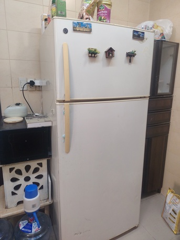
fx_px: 166
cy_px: 120
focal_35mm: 24
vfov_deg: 71.6
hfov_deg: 56.8
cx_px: 90
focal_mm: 5.25
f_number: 1.75
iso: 3291
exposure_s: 1/100
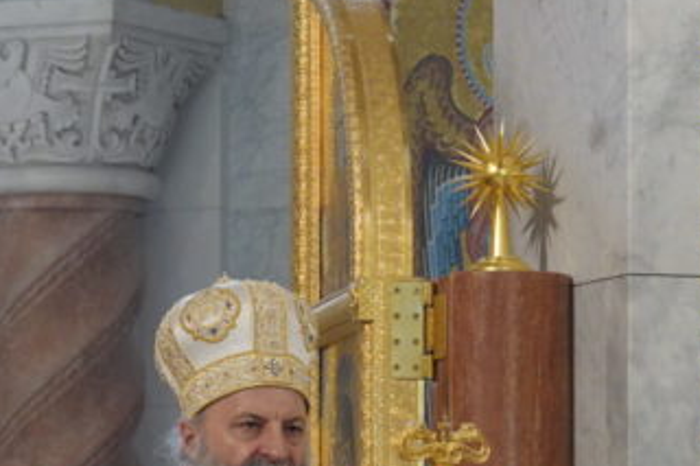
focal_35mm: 333
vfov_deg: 4.1
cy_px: 528
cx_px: 66
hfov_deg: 6.2
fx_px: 6471
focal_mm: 38.04
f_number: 4
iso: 800
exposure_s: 1/30
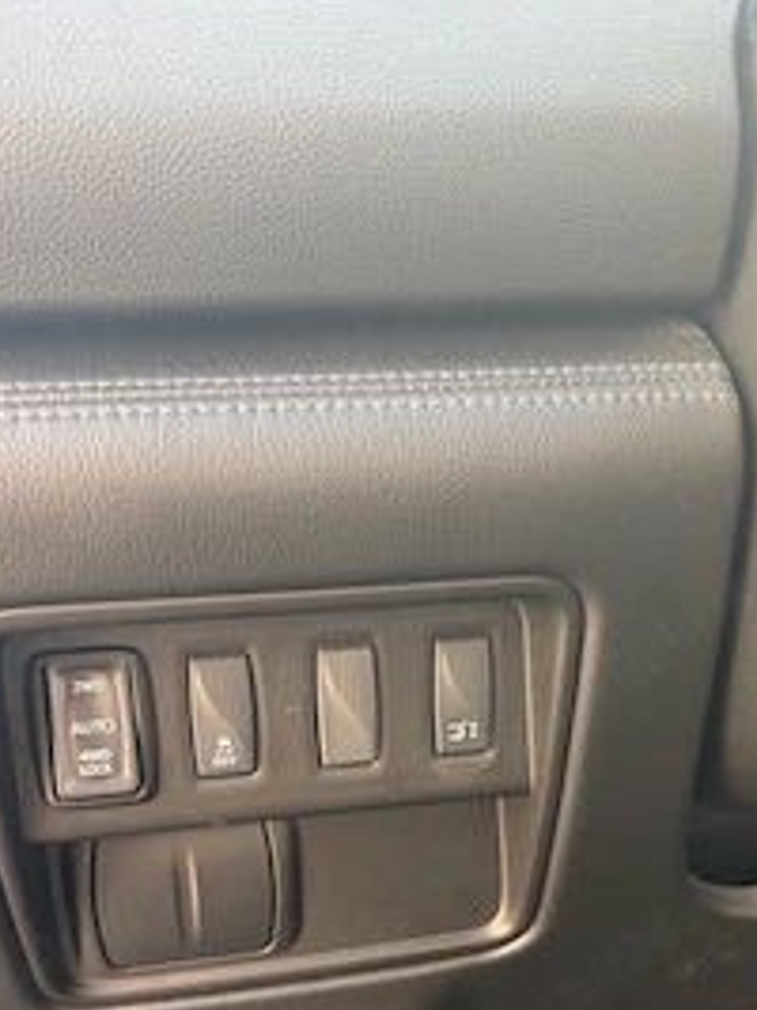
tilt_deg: -14.7
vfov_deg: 46.7
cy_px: 715
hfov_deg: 36.8
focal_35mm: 39
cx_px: 401
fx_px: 1138
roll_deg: +5.6
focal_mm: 5.96
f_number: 1.6
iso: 125
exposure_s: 1/122
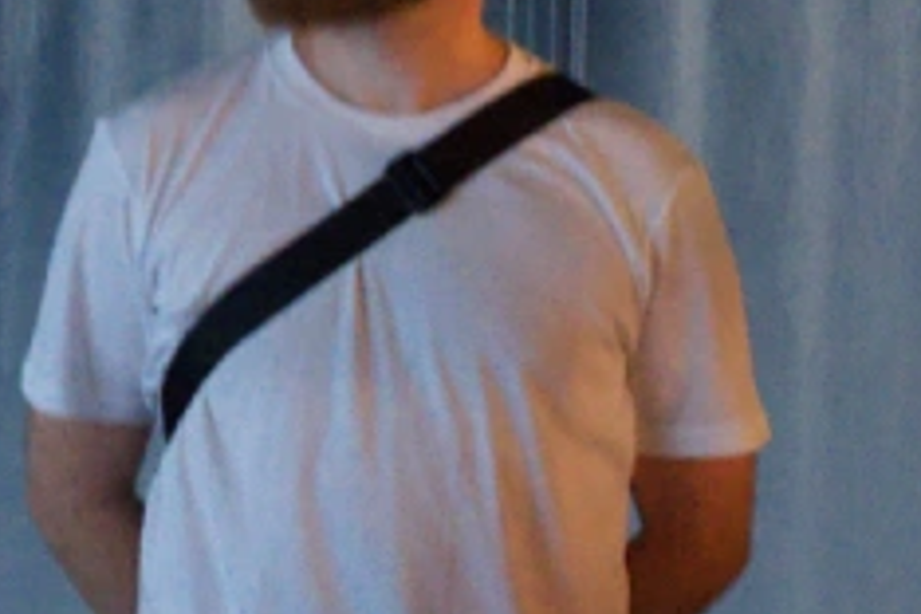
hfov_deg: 10.4
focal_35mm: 193
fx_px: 4937
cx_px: -276
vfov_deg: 7.1
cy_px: -124
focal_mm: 27
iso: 12800
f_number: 6.4
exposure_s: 1/1.7
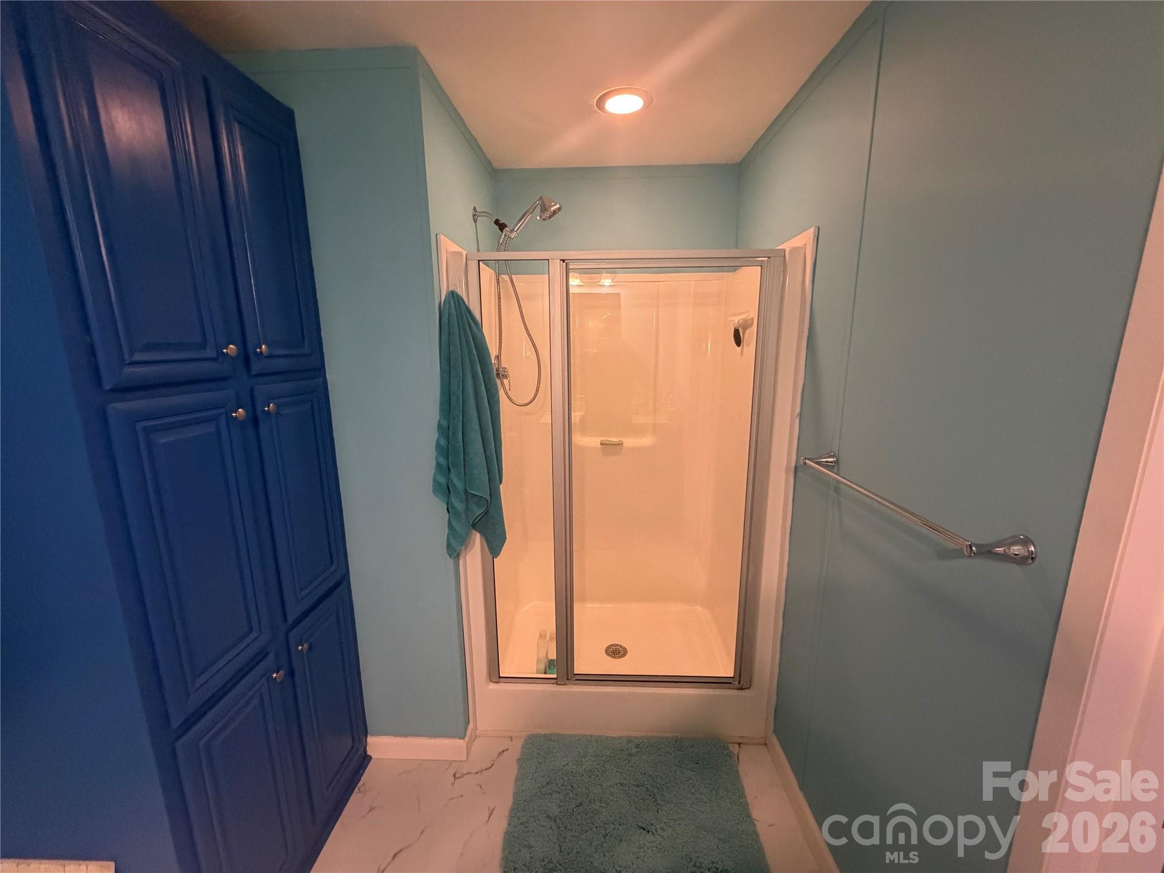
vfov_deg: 85.7
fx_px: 471
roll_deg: -0.6
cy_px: 436
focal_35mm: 14
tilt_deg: -12.0
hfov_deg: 102.1
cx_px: 582
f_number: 2.2
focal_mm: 2.22
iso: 640
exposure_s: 1/60
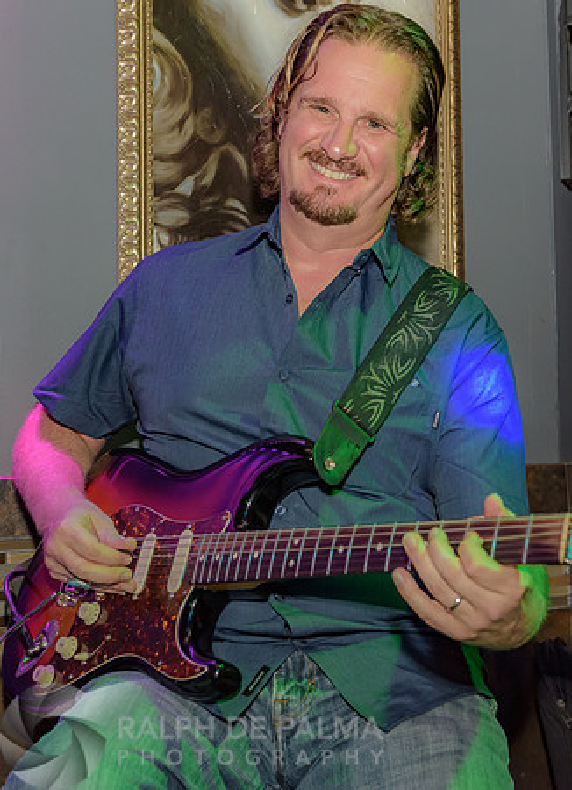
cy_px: 373
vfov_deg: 30.5
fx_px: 1446
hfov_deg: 22.4
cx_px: 302
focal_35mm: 64
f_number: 4.5
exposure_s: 1/160
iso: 1250
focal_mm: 40
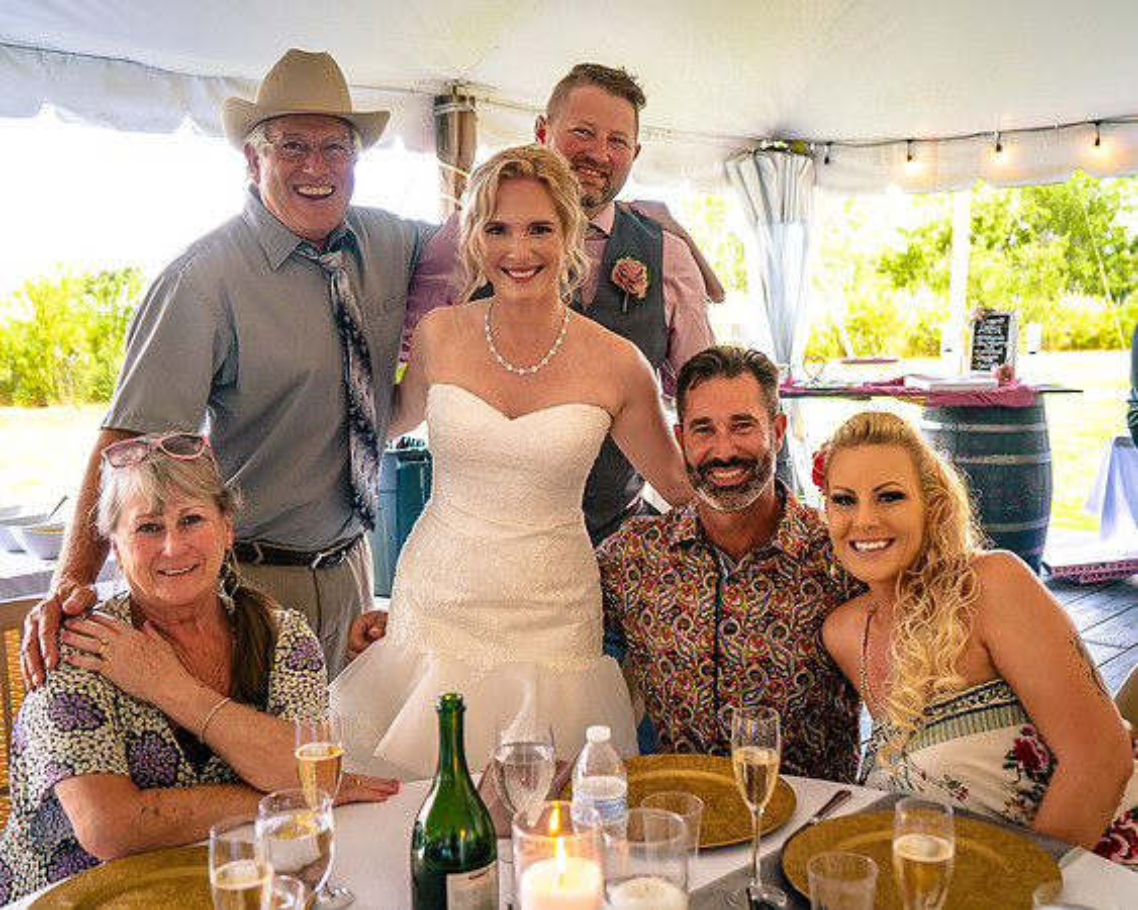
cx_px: 609
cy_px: 449
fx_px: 1266
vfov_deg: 39.5
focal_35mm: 38
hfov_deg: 48.4
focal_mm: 32
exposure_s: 1/60
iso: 250
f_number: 4
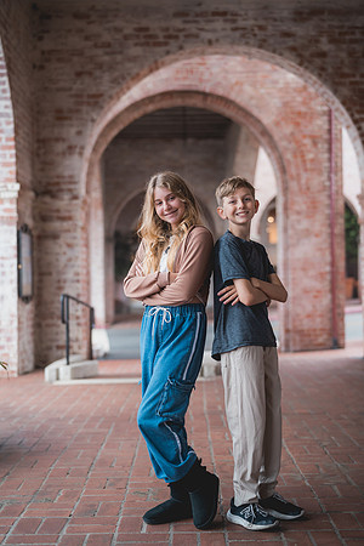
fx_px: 758
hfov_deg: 27.0
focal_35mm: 50
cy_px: 273
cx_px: 182
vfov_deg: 39.6
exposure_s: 1/320
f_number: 1.8
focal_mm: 50
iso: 800
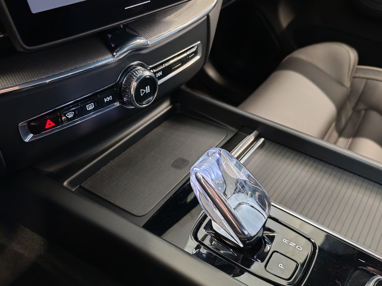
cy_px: 143
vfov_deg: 45.4
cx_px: 191
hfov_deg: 58.4
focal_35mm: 31
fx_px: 342
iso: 2706
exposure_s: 1/33.3
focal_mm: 6.12
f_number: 1.9
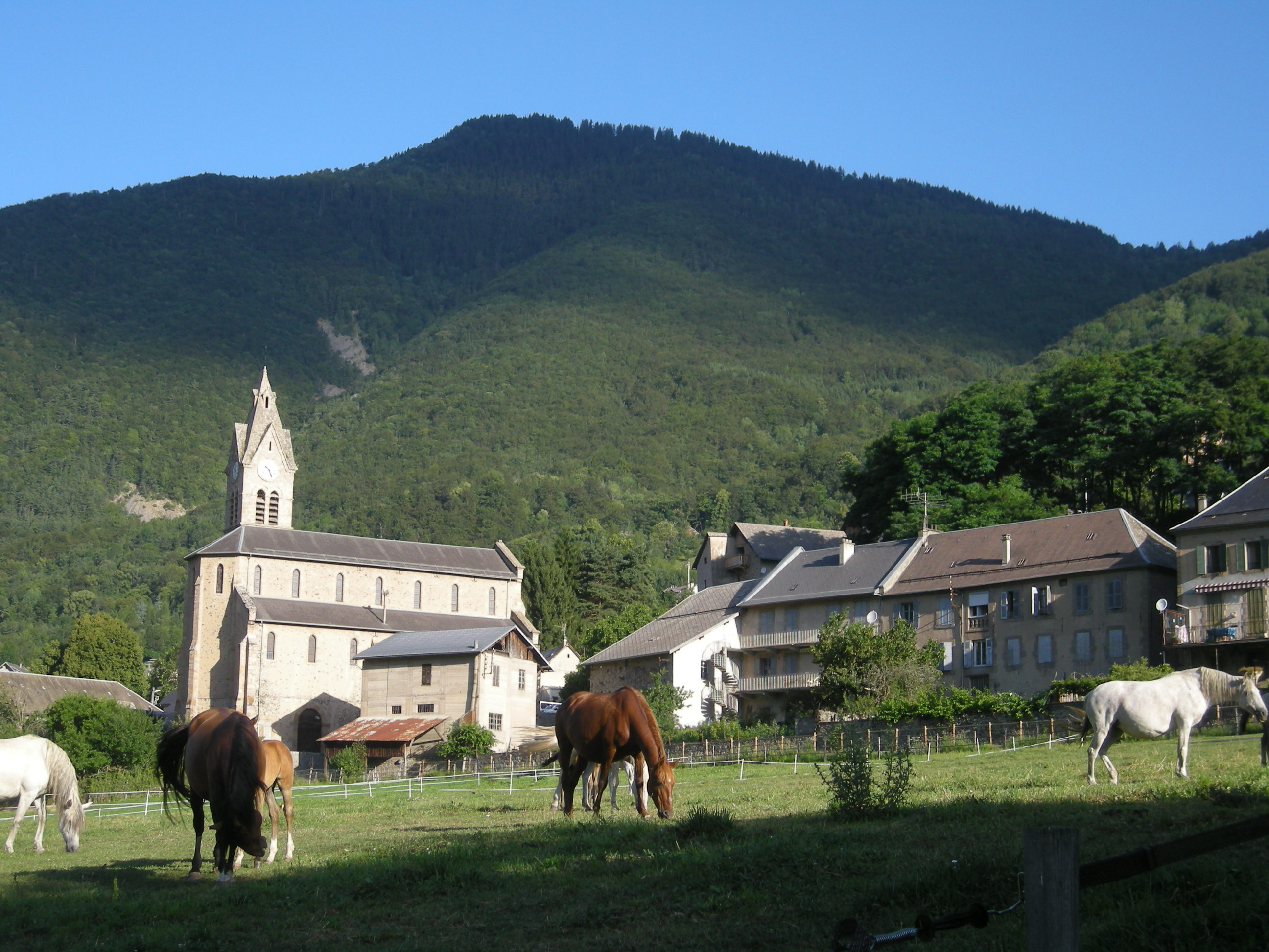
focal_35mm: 54
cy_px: 476
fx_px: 1980
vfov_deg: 27.0
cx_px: 634
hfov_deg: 35.5
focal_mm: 8.8
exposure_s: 1/320
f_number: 3.3
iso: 50
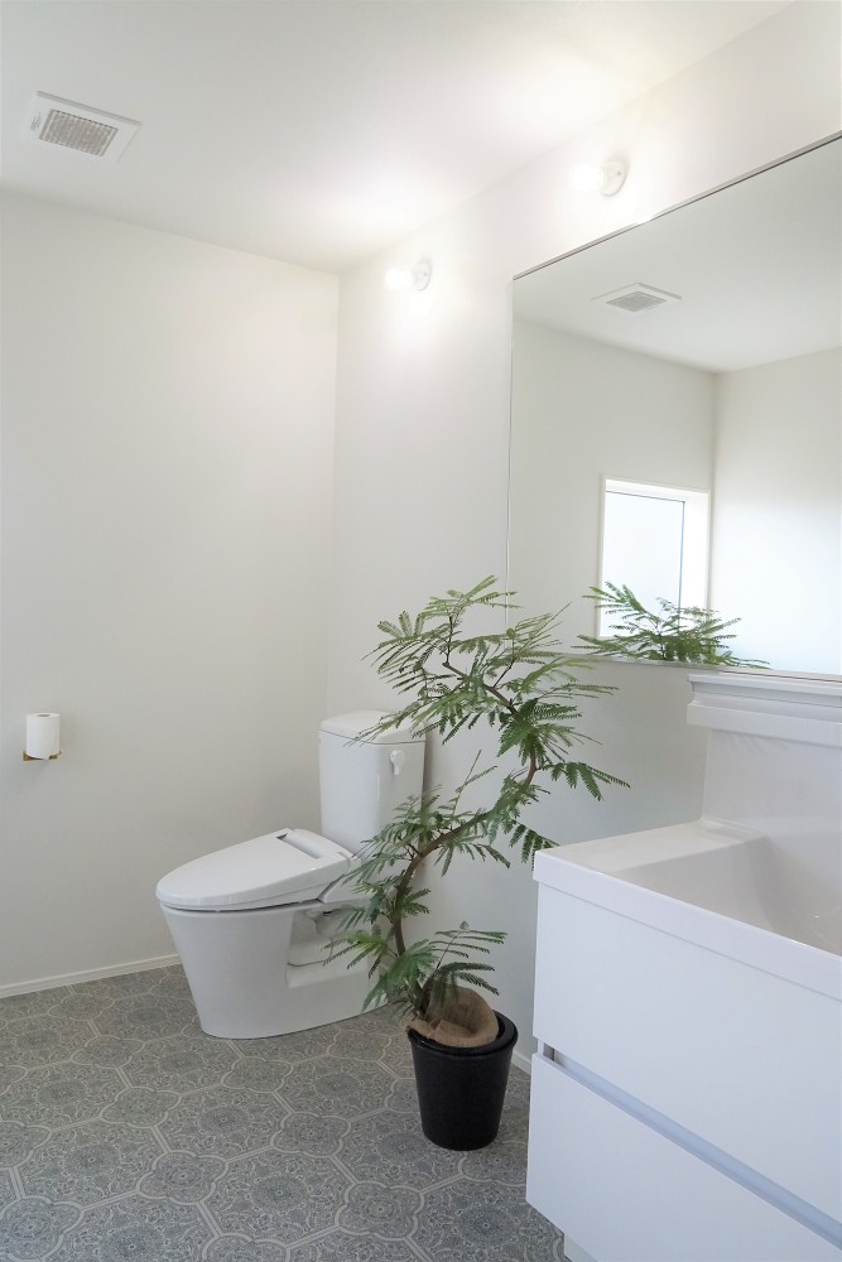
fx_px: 842
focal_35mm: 24
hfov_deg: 53.1
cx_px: 421
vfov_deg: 73.7
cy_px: 631
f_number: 6.3
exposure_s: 1/160
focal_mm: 16
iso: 2000
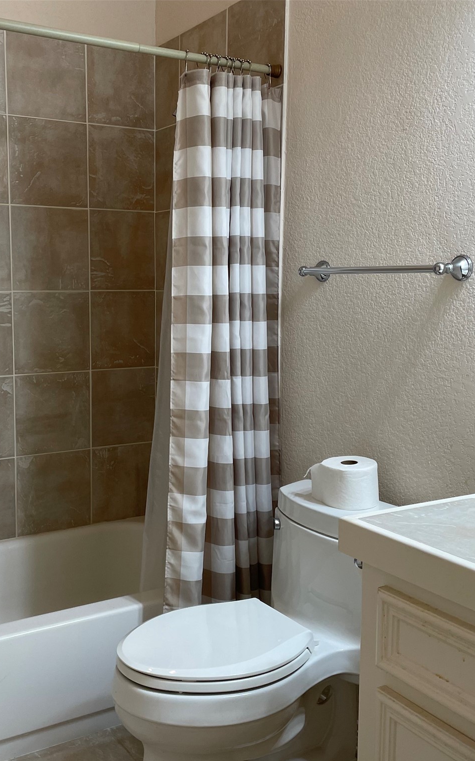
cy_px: 383
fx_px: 766
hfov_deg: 34.0
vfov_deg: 52.8
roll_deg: +0.3
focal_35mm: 37
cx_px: 146
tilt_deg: -6.7
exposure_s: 1/120
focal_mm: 4.2
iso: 80
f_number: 1.6
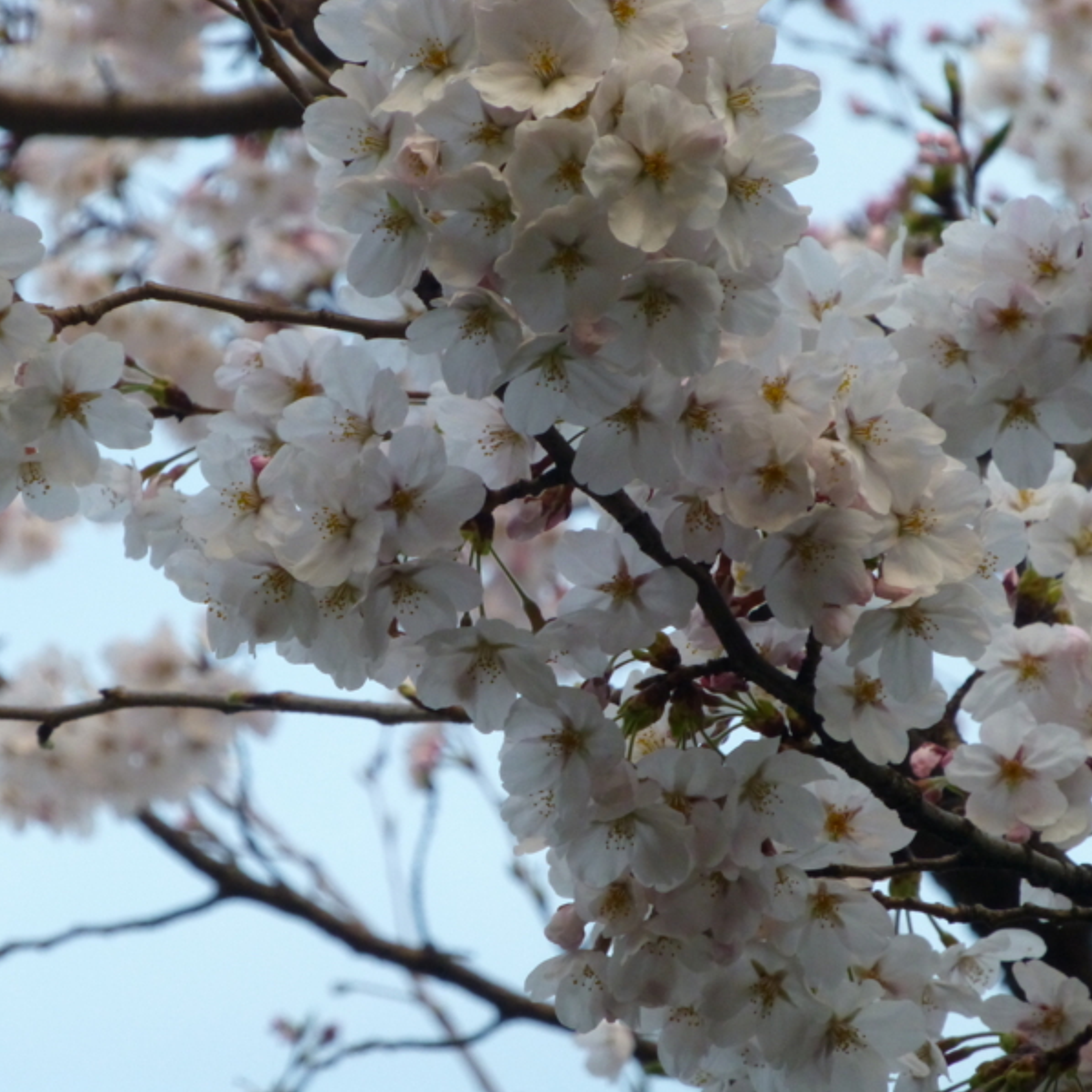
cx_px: 394
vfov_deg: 4.7
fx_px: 13170
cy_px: 546
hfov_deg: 4.7
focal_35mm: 369
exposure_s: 1/40
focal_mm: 55.7
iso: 400
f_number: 5.9
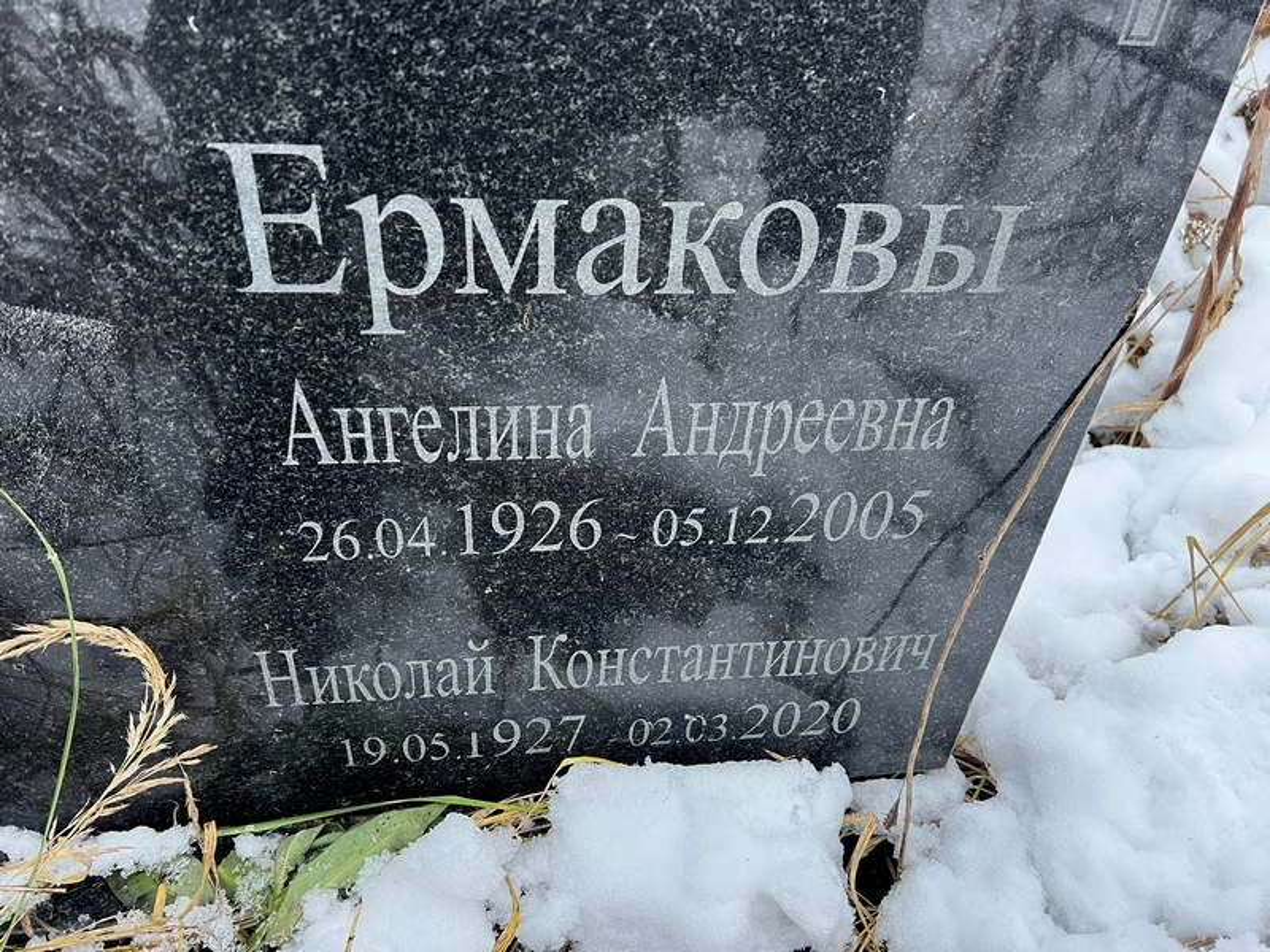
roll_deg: -2.8
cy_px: 476
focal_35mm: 26
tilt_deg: -34.7
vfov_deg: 53.1
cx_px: 635
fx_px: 954
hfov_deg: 67.3
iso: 125
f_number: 1.5
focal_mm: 5.7
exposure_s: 1/80
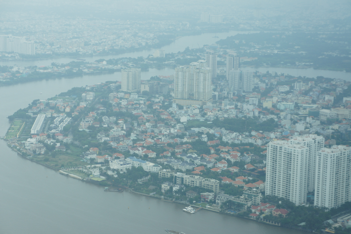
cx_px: 176
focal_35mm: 82
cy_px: 117
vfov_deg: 16.5
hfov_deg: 24.6
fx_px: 804
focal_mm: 55
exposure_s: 1/125
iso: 200
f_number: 5.6
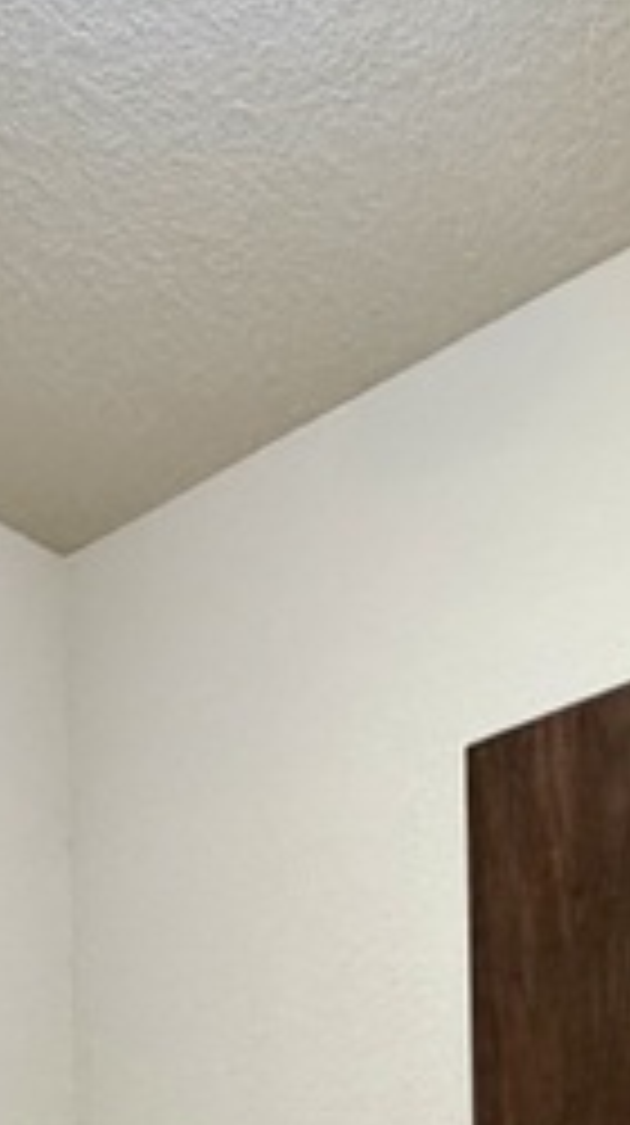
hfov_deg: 17.3
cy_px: 1742
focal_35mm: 66
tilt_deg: -1.3
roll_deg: +1.1
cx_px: 774
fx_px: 1967
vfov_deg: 24.1
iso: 500
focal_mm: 2.22
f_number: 2.2
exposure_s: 1/60
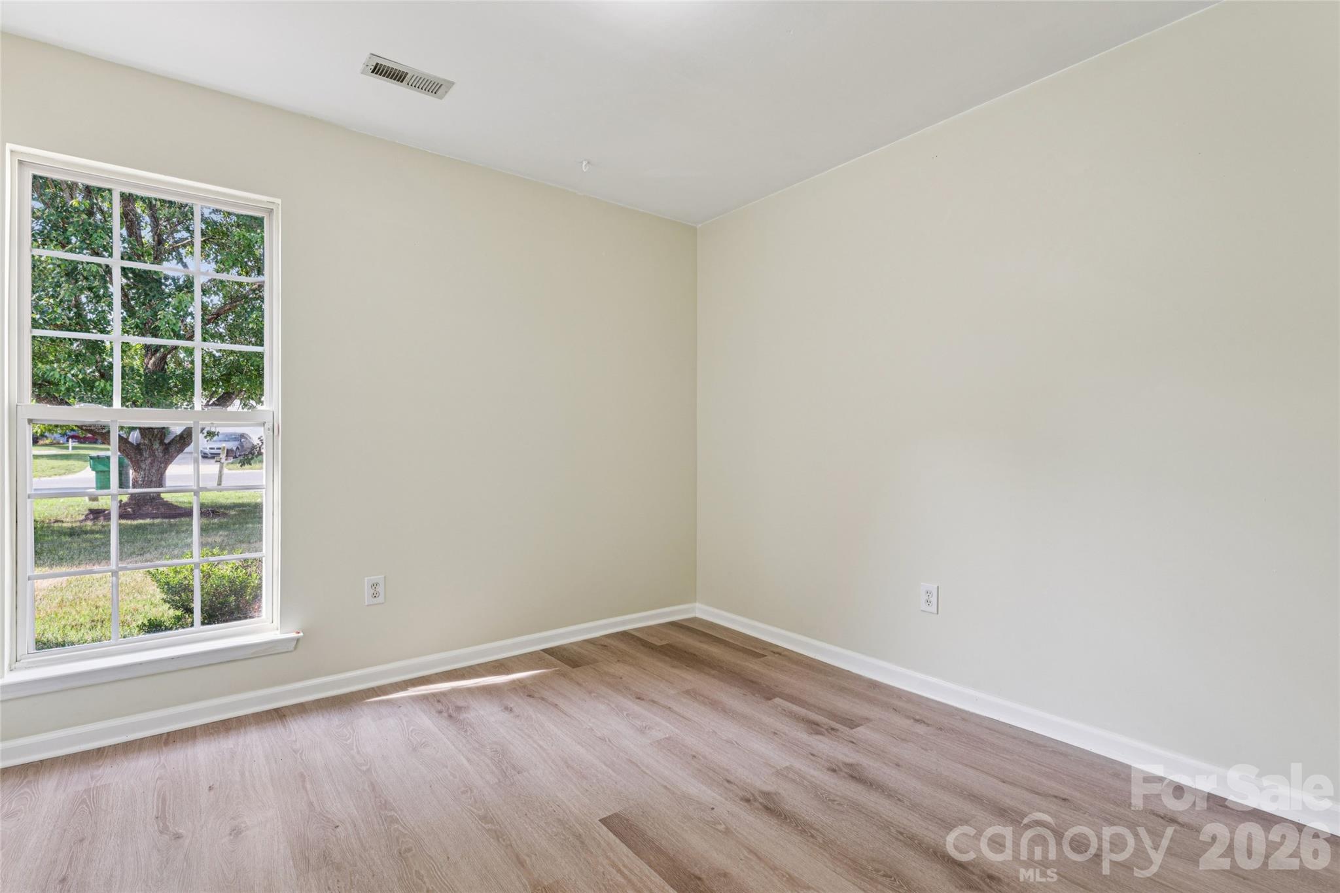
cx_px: 670
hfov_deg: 94.0
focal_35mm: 17
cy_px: 446
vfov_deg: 71.1
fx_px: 625
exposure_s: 1/4
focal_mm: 16.8
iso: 100
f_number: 13
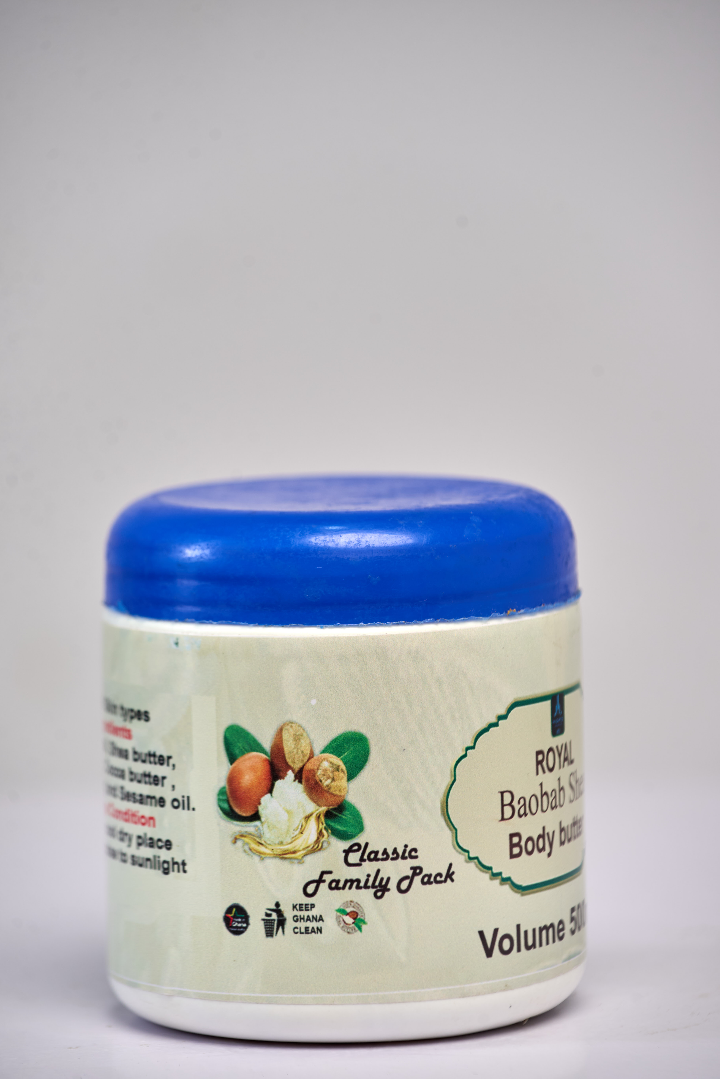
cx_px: 360
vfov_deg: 13.2
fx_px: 4645
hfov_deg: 8.9
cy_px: 540
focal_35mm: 155
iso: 100
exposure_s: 1/100
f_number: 7.1
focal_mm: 155
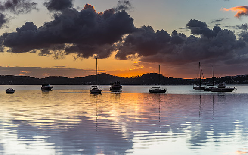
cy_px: 82
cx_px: 124
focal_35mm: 69
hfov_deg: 29.8
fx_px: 466
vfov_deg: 18.9
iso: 50
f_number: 11
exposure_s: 1/2.5
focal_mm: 44
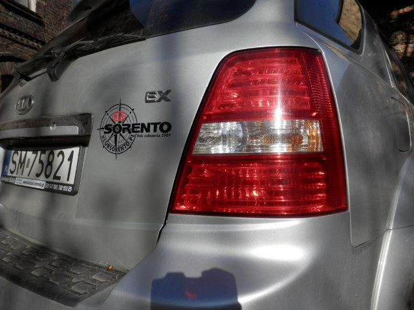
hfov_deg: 69.4
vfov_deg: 54.9
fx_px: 299
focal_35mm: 25
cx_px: 207
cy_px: 155
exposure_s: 1/160
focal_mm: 4.5
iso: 80
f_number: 8.7
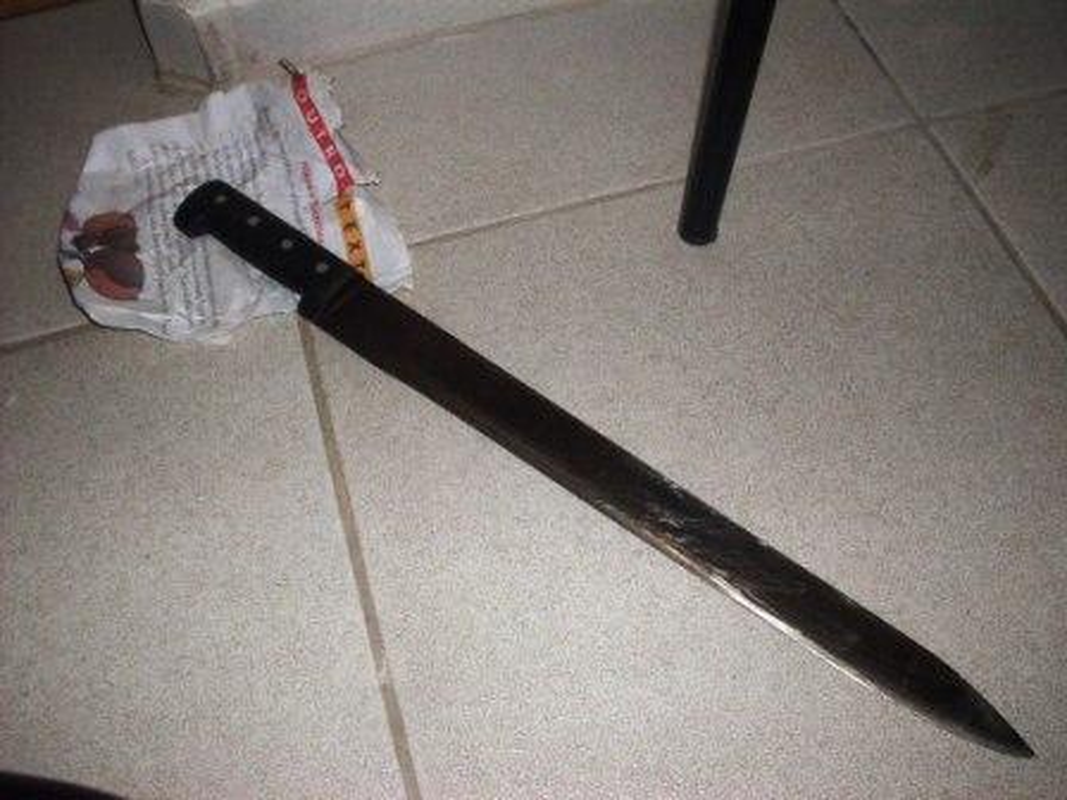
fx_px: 1171
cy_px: 400
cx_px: 534
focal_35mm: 38
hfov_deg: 49.0
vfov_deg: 37.7
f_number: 2.8
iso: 100
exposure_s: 1/45
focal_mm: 6.3
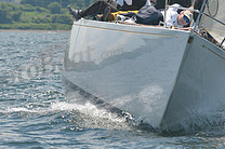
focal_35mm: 559
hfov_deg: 3.7
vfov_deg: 2.5
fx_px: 3488
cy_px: -5
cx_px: 181
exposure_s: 1/1250
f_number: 7.1
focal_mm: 200
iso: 280
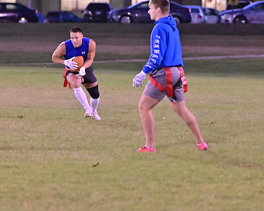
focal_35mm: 305
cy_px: 107
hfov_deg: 6.3
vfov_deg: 5.1
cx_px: 123
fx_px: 2384
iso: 6400
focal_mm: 165
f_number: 4
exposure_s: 1/250
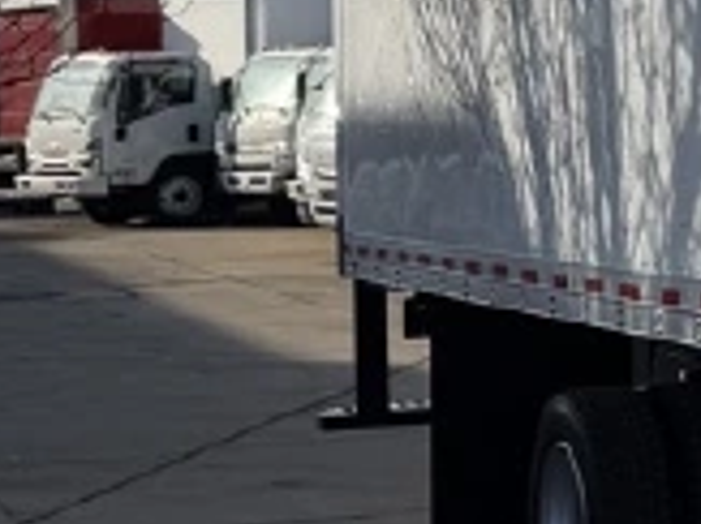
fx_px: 2388
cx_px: 1669
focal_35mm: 118
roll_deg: +1.5
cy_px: 69
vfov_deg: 12.5
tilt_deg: -0.7
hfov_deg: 12.9
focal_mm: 6.76
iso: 80
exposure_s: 1/8130
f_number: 1.78
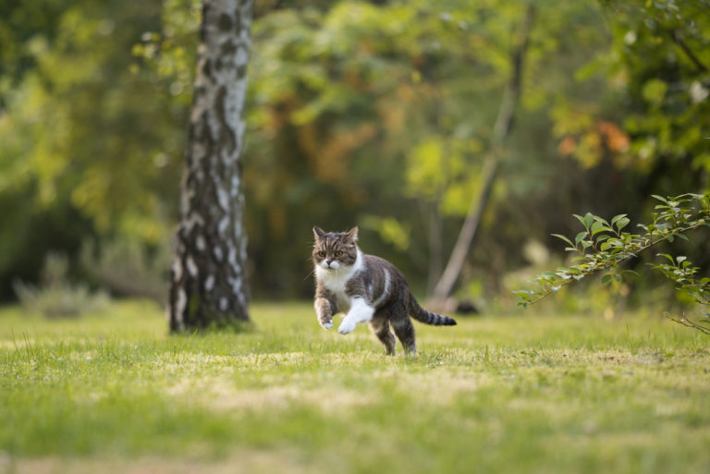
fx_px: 2664
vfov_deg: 10.2
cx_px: 355
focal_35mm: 135
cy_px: 237
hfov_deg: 15.2
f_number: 1.8
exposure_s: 1/1250
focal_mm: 135
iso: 280
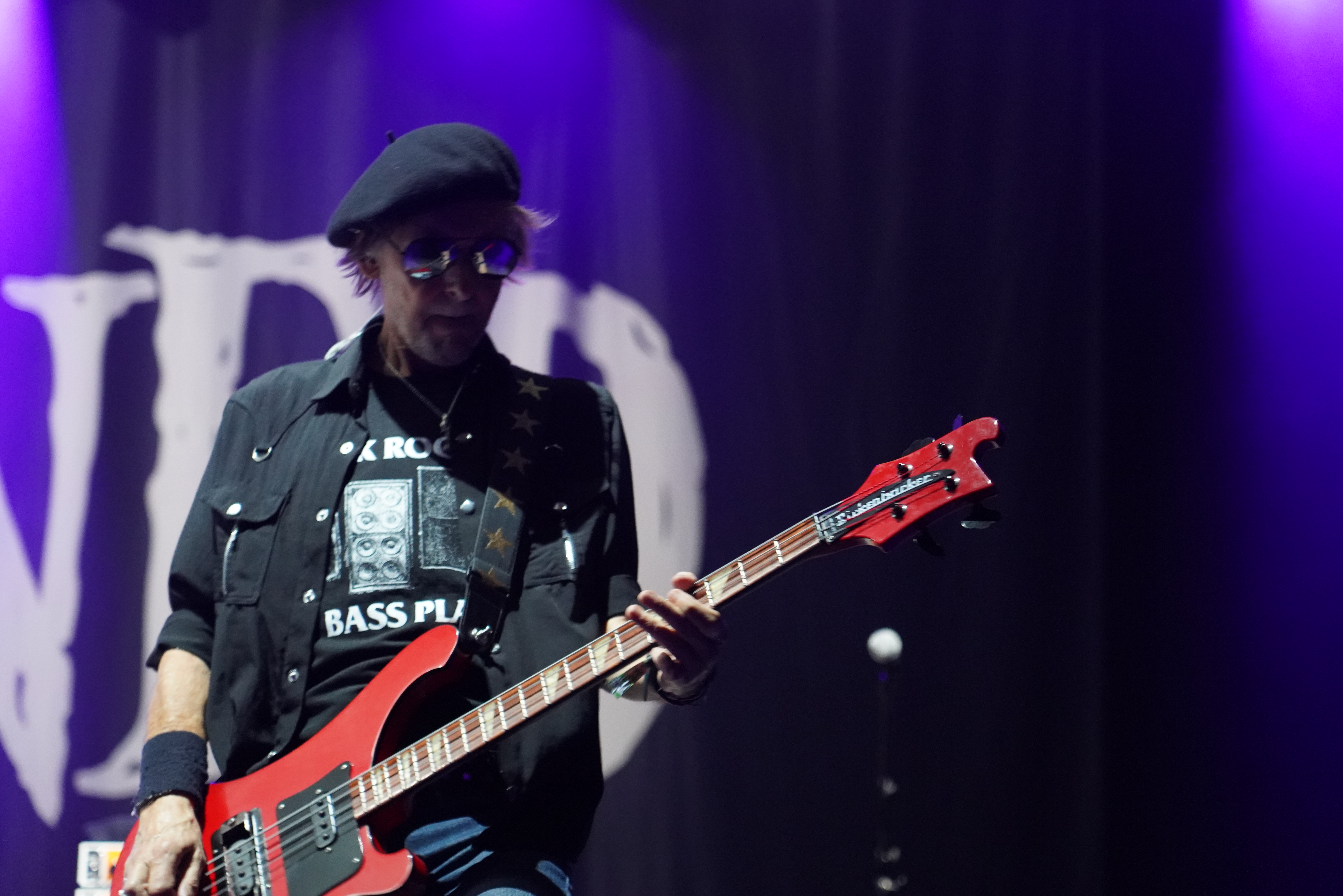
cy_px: 448
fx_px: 3917
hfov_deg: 19.5
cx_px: 672
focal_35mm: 105
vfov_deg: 13.0
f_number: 4
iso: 8000
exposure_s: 1/160
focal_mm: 105
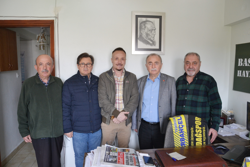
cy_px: 84
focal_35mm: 27
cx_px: 125
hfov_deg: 67.4
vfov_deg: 47.9
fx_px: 187
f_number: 3.5
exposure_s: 1/60
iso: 560
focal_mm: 18
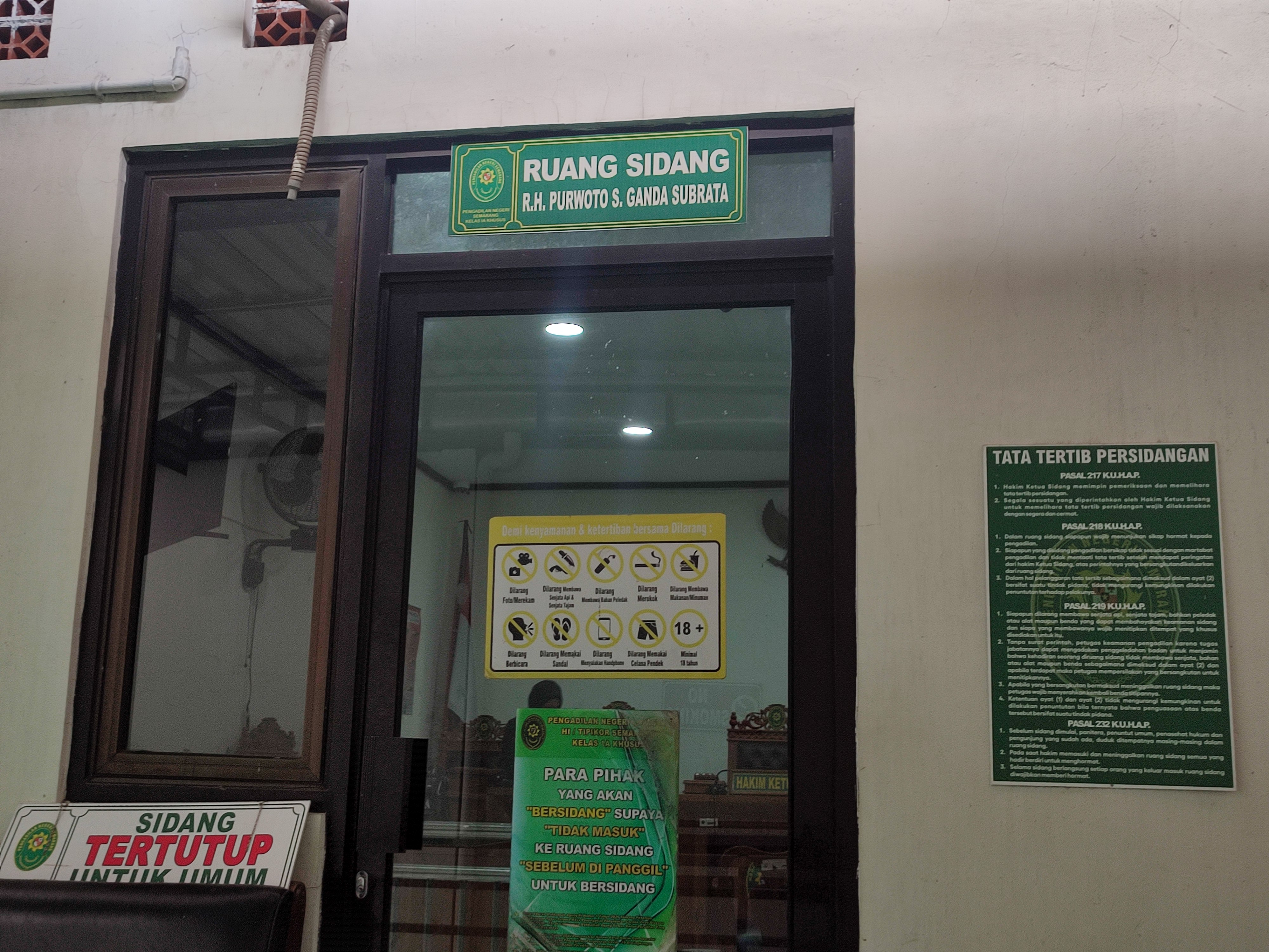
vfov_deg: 54.9
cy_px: 476
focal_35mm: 25
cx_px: 634
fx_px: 916
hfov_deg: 69.4
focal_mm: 6.04
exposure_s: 1/33
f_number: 1.9
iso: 145
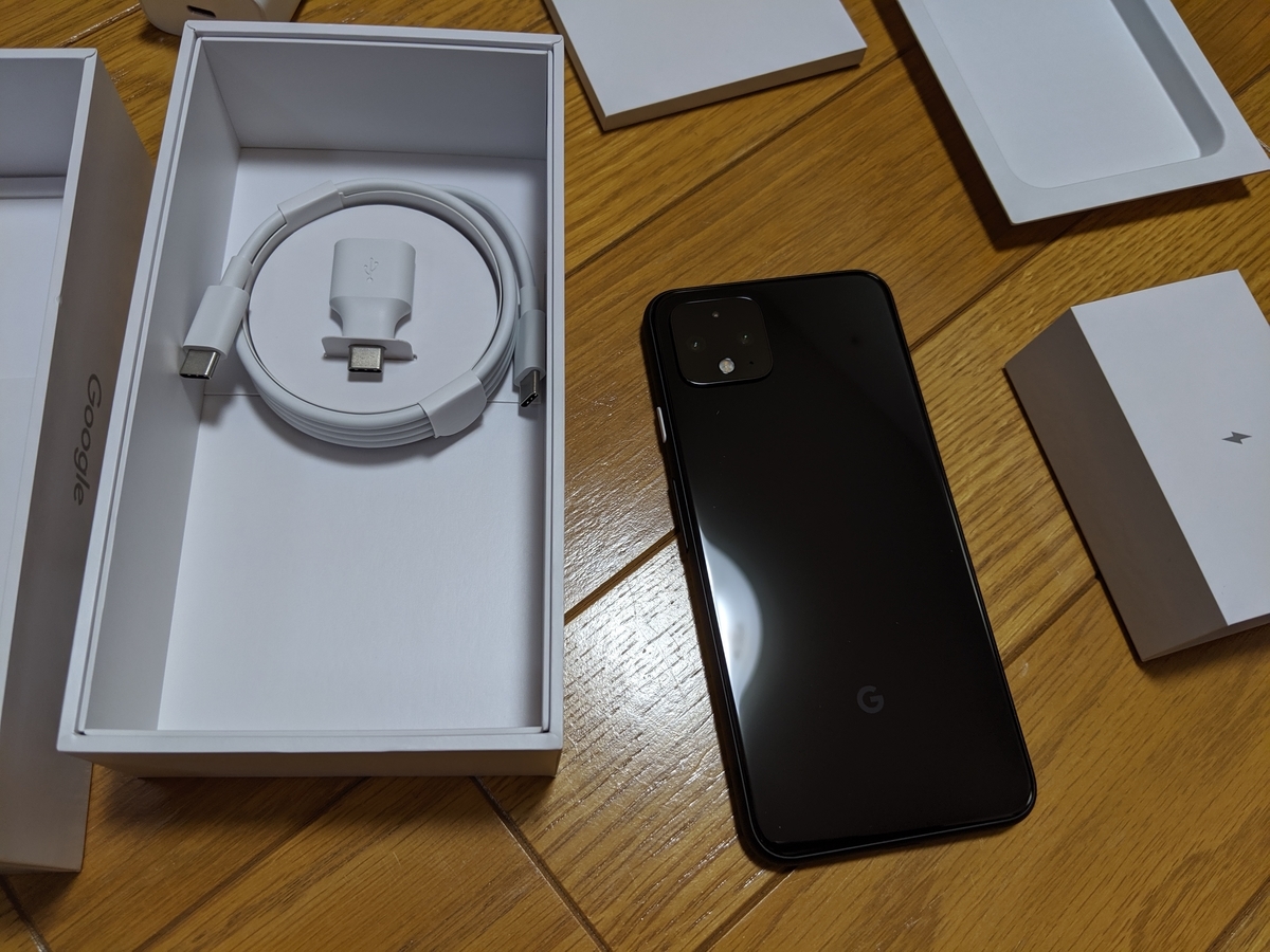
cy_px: 476
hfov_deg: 65.3
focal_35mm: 27
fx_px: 991
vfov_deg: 51.4
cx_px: 635
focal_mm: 4.44
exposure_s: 1/38
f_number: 1.8
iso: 51
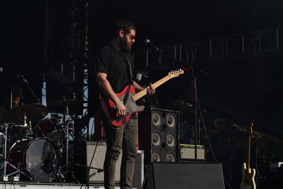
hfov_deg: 19.5
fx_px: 825
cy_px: 94
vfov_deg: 13.0
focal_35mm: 105
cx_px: 142
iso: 100
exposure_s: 1/640
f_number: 8
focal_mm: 105
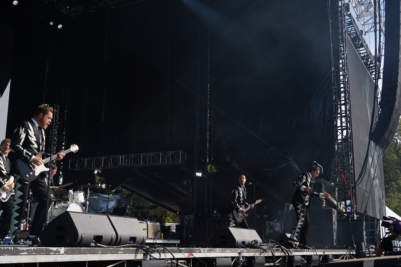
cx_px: 200
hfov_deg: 45.4
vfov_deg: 31.2
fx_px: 479
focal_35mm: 43
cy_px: 134
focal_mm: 43
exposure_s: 1/200
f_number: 8
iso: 100
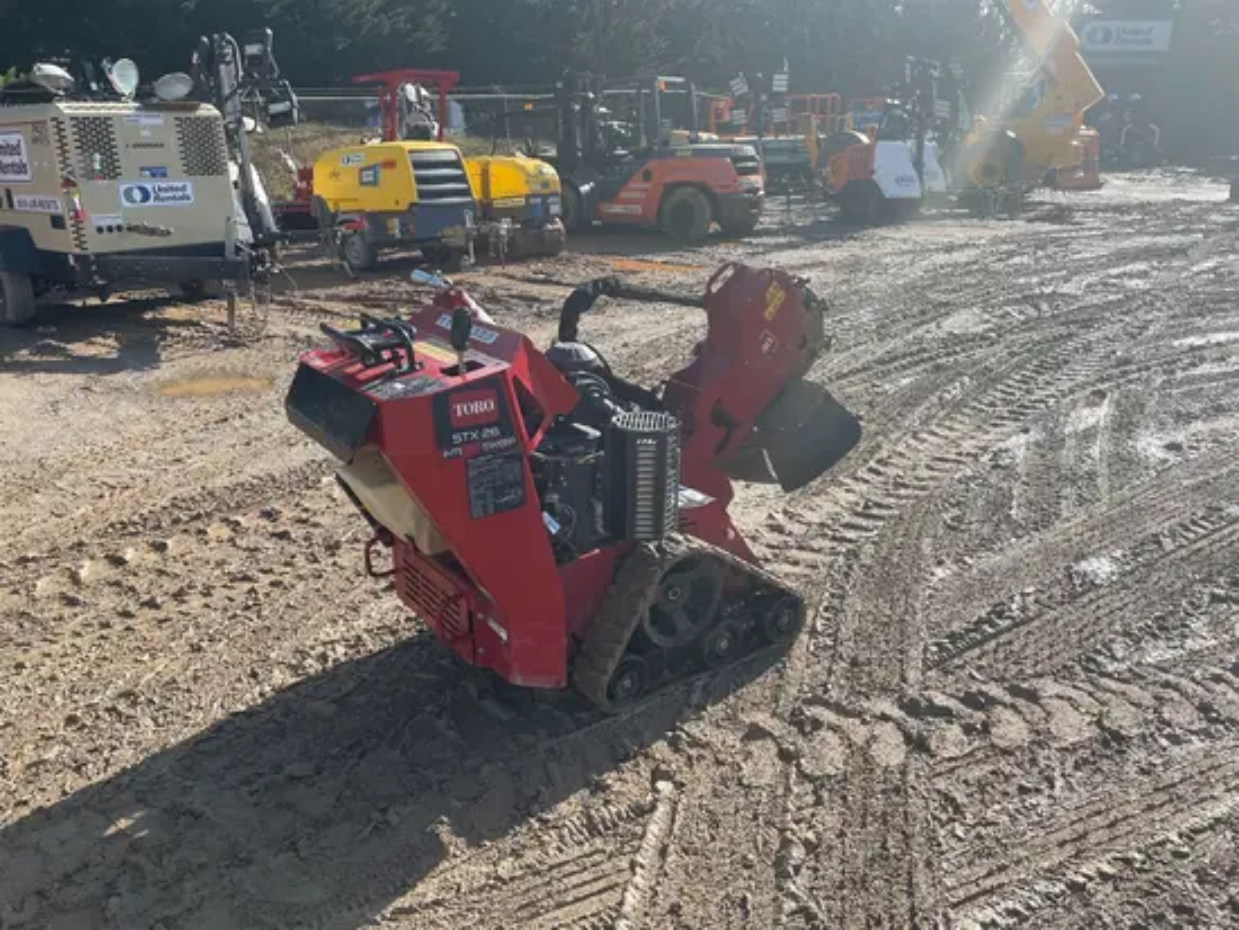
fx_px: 931
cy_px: 465
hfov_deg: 67.3
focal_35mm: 26
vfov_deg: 53.1
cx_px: 620
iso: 32
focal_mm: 4.2
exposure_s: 1/1984
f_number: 1.6
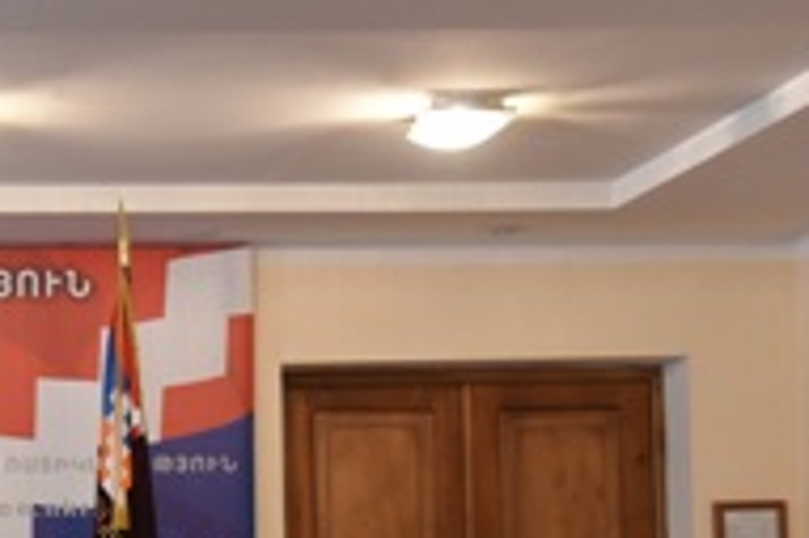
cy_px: 489
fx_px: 2313
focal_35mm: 103
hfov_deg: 19.2
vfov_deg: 13.2
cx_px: -17
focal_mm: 48
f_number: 5.6
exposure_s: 1/100
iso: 4000
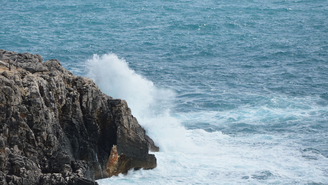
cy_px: 78
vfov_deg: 7.3
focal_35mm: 166
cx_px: 164
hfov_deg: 13.0
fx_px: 1440
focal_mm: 105
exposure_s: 1/250
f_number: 8
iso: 100
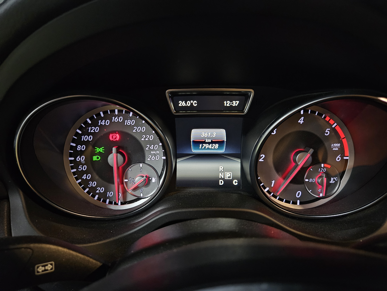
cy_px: 146
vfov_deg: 58.9
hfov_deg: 73.9
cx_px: 194
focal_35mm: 23
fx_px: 257
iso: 1000
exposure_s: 1/25
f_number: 1.8
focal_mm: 5.4
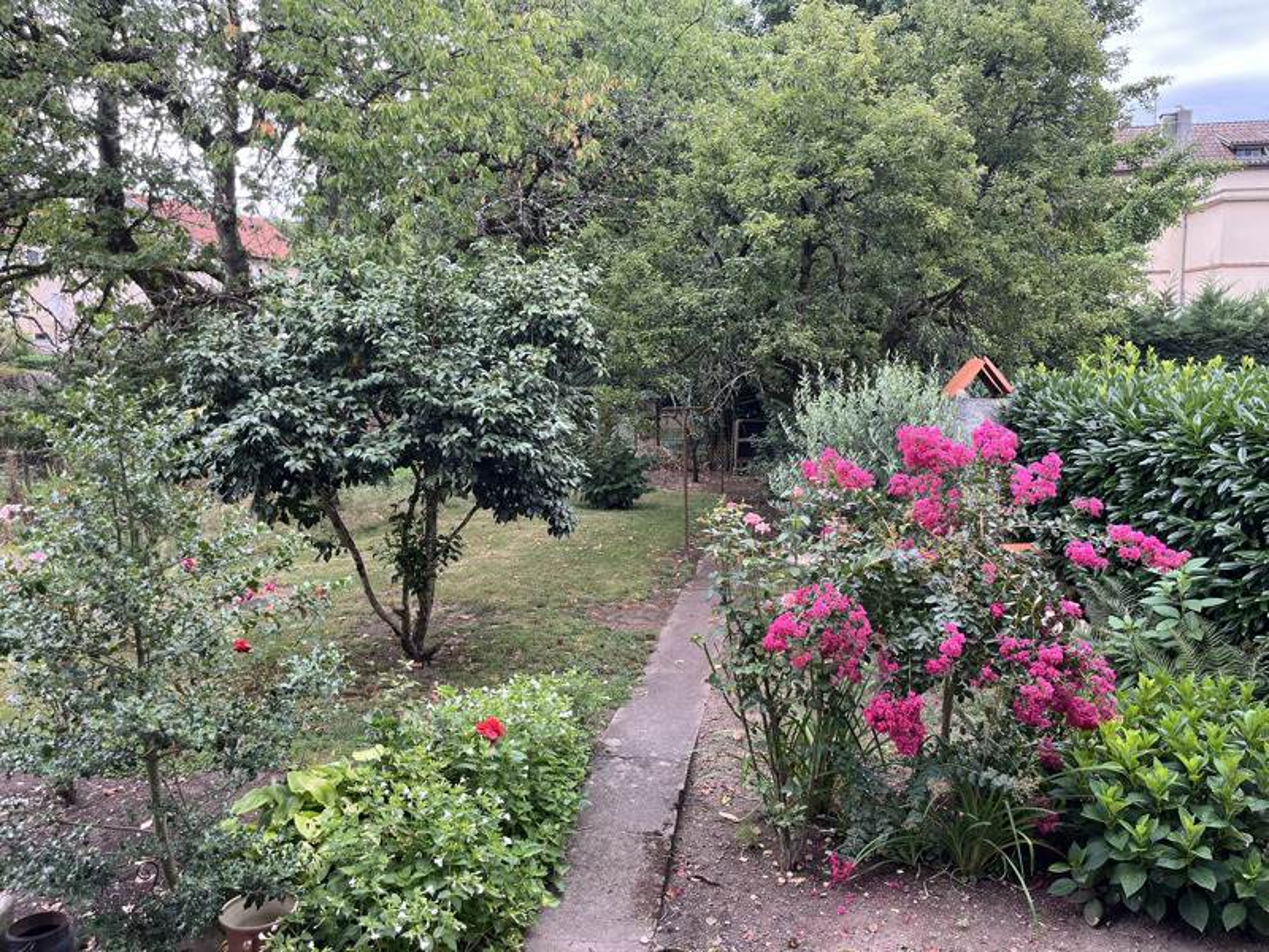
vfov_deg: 53.1
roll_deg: +1.3
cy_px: 476
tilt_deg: -9.2
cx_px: 634
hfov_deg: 67.3
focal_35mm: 26
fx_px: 953
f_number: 1.6
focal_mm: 5.1
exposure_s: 1/170
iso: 50
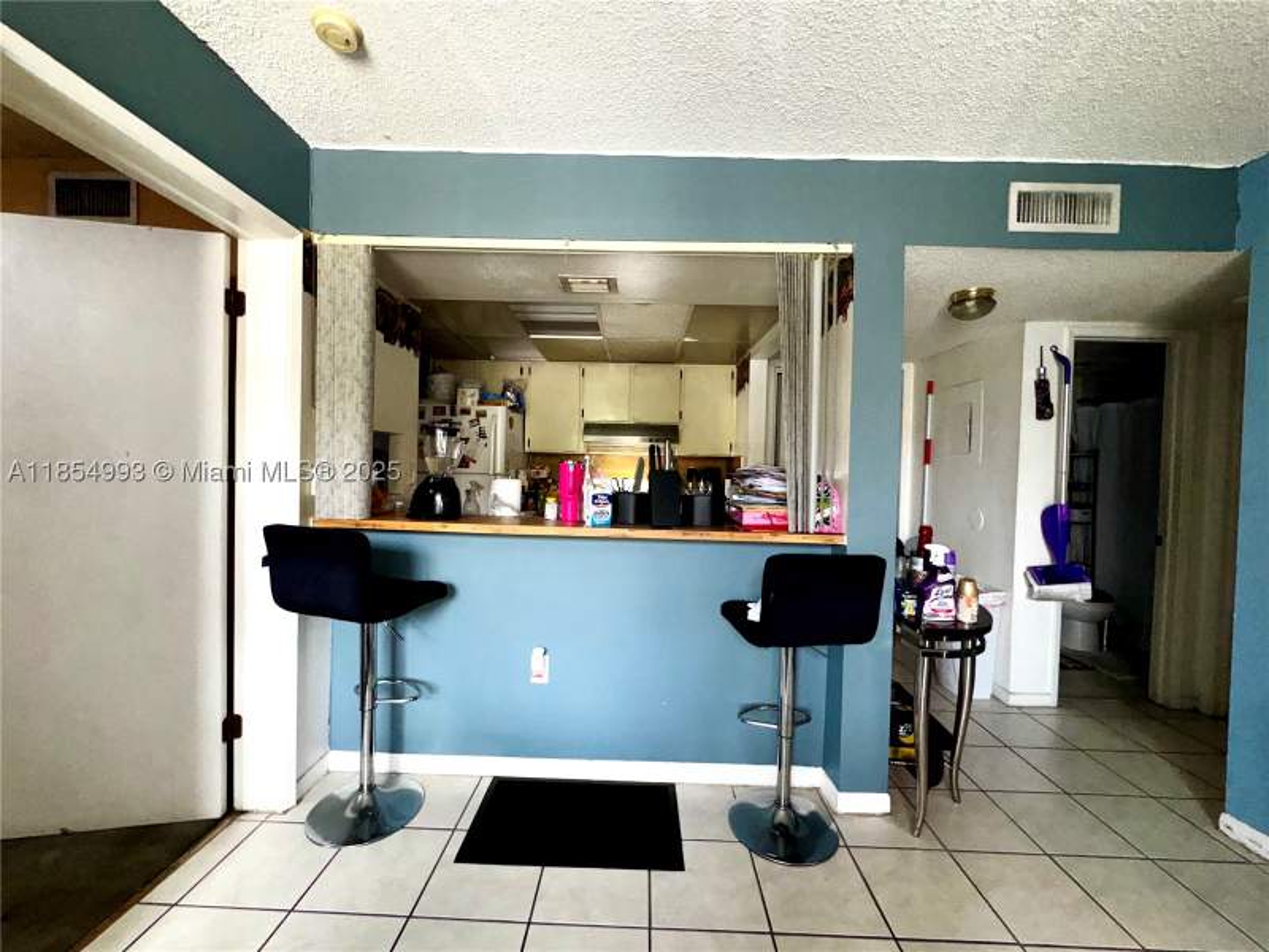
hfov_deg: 102.1
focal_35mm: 14
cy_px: 476
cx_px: 634
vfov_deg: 85.7
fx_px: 513
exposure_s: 1/60
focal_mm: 2.22
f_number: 2.2
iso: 160
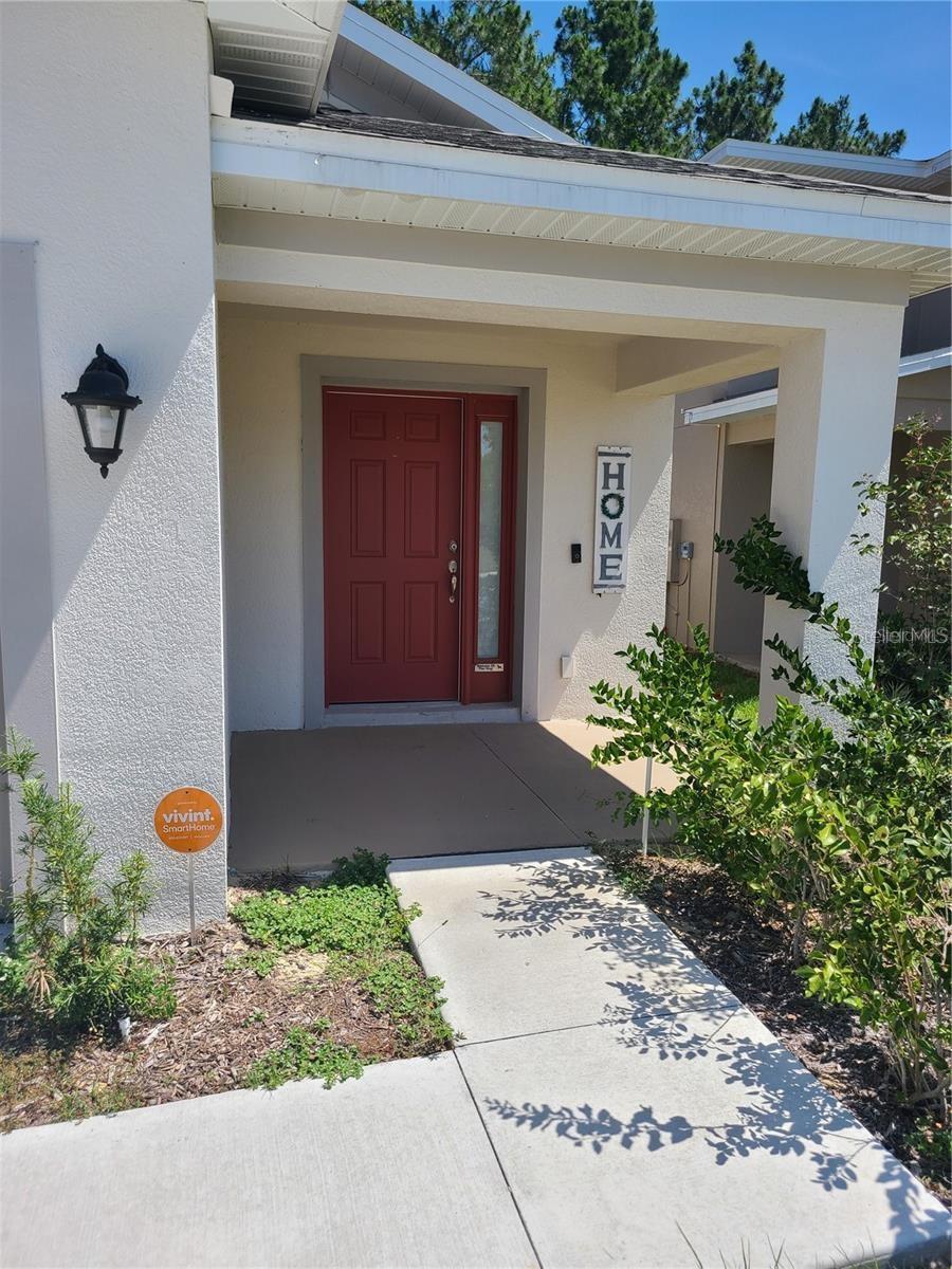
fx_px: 953
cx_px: 476
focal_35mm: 26
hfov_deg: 53.1
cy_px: 634
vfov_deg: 67.3
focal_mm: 5.4
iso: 40
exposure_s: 1/1988
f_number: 1.8
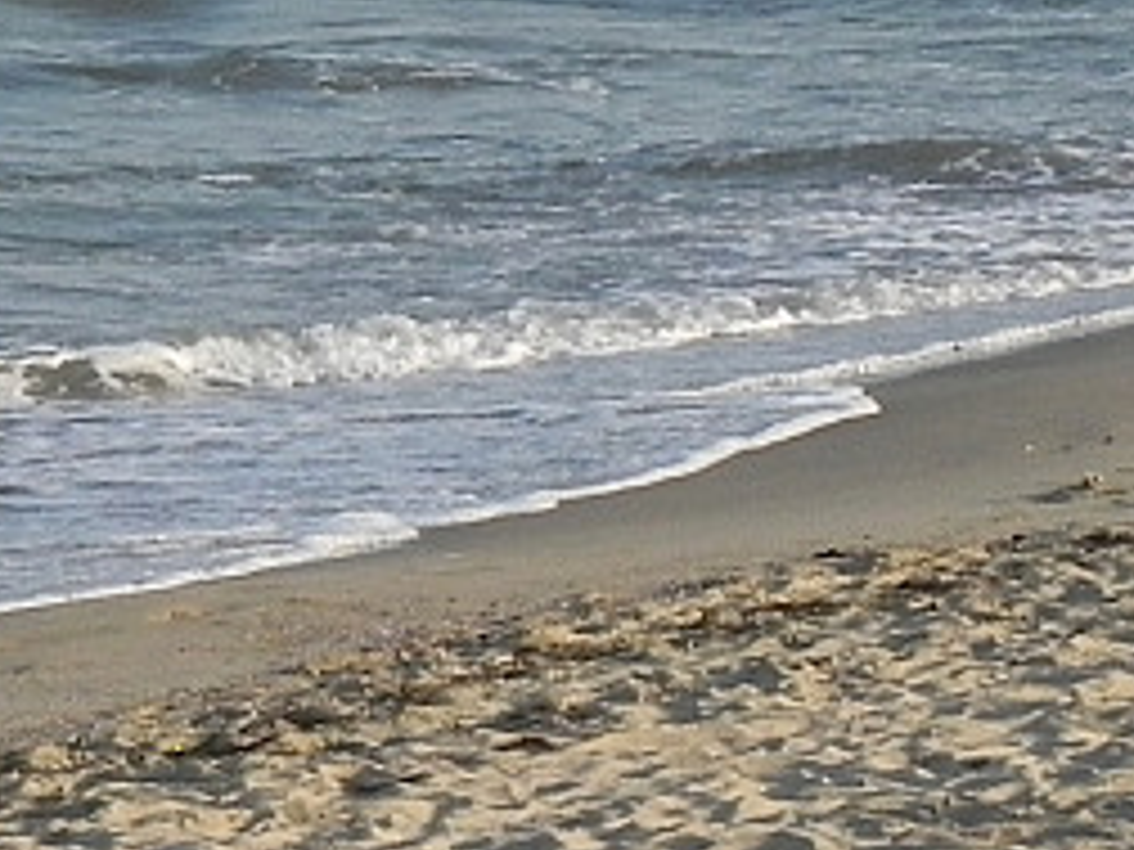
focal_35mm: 586
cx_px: -572
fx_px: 19197
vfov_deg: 2.5
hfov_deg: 3.4
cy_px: 414
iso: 200
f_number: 8
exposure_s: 1/250
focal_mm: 25.7
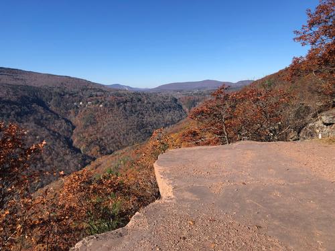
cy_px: 126
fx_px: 271
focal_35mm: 28
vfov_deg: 49.7
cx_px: 168
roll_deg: +0.8
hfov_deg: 63.4
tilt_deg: -2.9
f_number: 1.8
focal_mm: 4
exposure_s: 1/1736
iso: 20
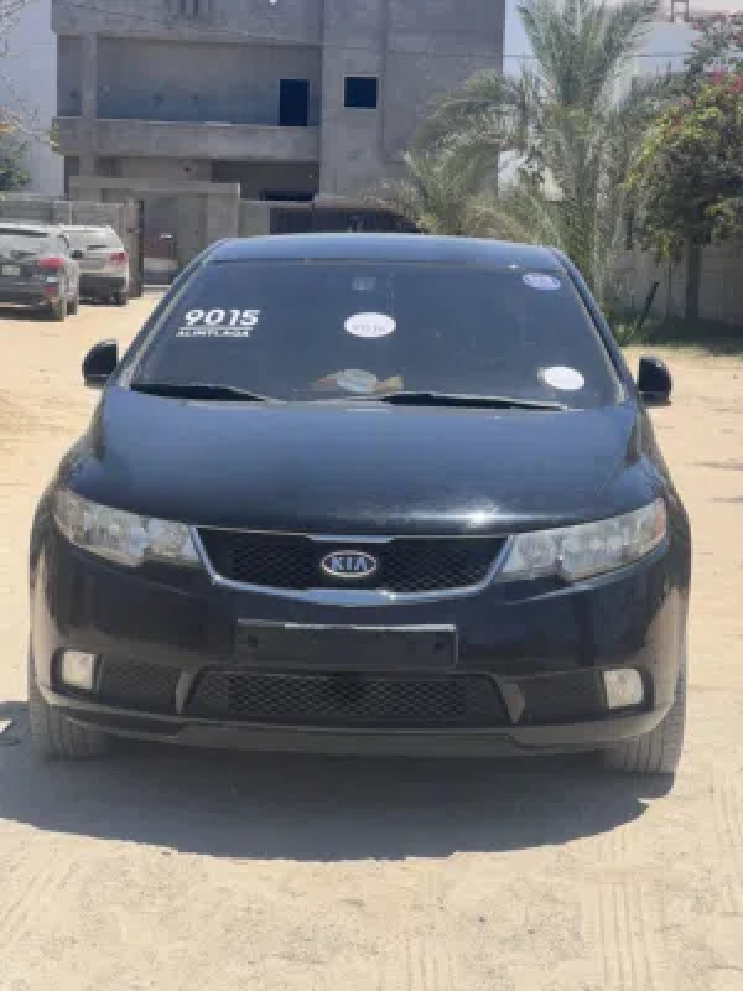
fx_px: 2204
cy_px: 496
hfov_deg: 19.1
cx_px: 372
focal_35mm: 77
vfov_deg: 25.3
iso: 32
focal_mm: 9
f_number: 2.8
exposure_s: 1/803
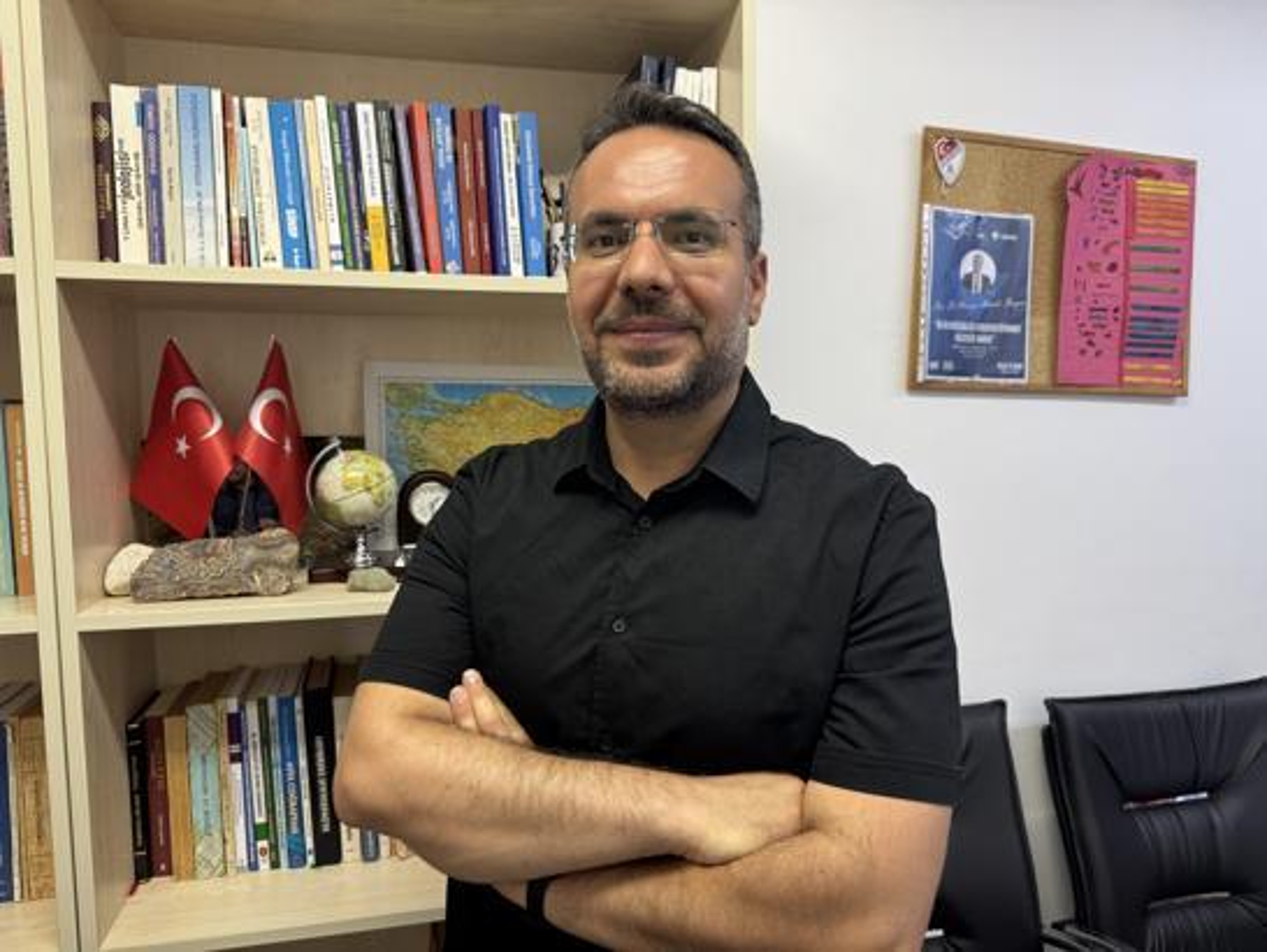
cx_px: 634
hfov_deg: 71.6
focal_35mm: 24
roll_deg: +0.4
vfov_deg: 56.9
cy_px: 476
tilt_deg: -4.3
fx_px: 879
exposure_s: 1/50
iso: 100
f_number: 1.78
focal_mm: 6.76
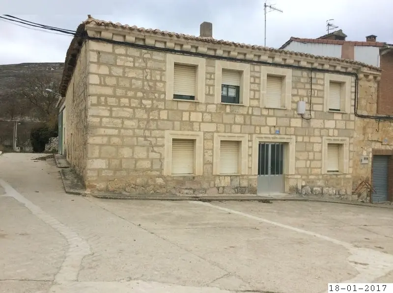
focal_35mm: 33
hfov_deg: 55.4
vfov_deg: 42.8
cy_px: 146
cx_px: 196
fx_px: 374
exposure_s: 1/242
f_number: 2.4
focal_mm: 3.3
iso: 32
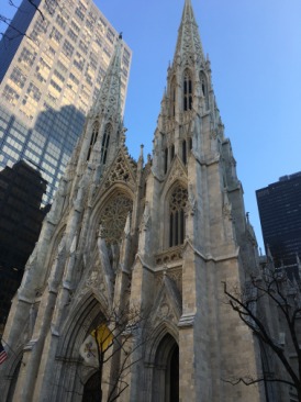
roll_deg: -2.3
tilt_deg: +35.5
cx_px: 150
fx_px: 337
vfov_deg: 61.7
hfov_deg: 48.2
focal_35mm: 29
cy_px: 201
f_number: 2.2
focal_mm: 4.15
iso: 25
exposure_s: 1/469
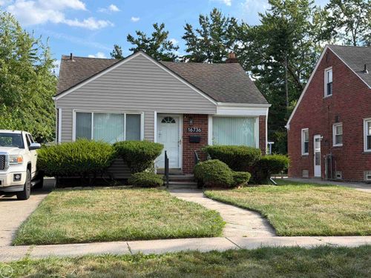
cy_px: 139
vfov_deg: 30.3
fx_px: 514
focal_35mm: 48
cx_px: 186
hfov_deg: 39.7
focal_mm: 6.76
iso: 64
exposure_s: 1/1795
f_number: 1.78
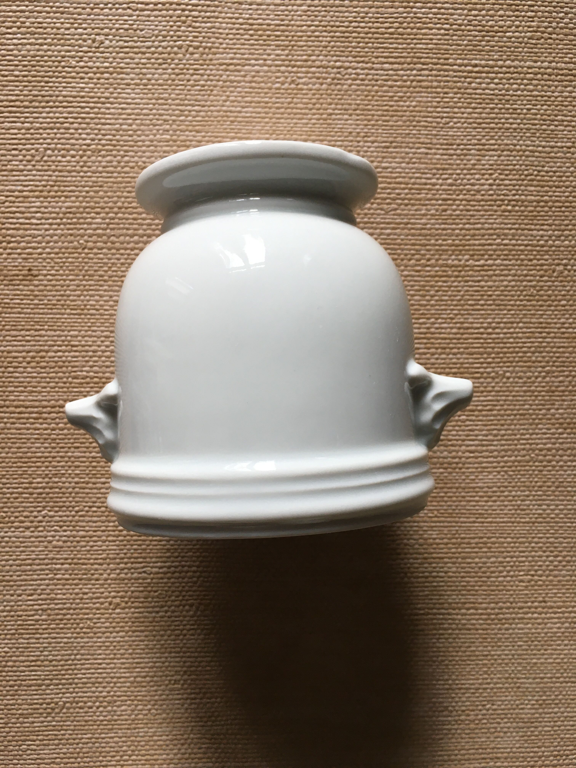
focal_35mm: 29
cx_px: 288
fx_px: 643
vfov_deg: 61.7
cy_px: 384
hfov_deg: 48.2
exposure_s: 1/33
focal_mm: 4.15
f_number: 2.2
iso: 32
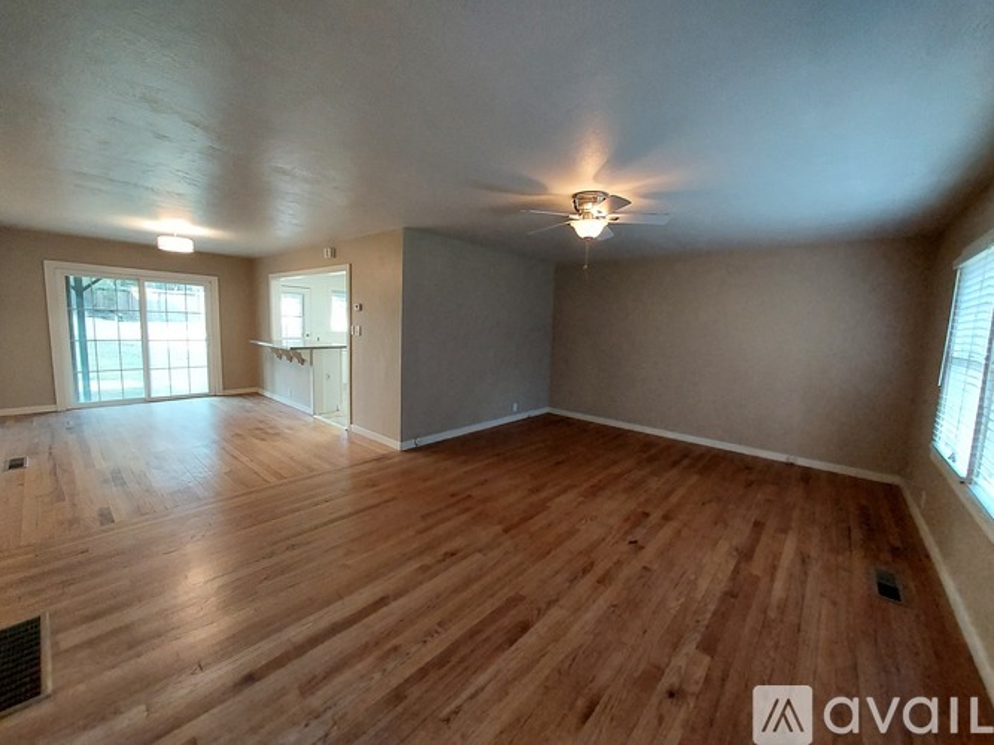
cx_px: 497
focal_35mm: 13
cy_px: 372
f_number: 2.2
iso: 320
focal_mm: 1.42
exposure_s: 1/30
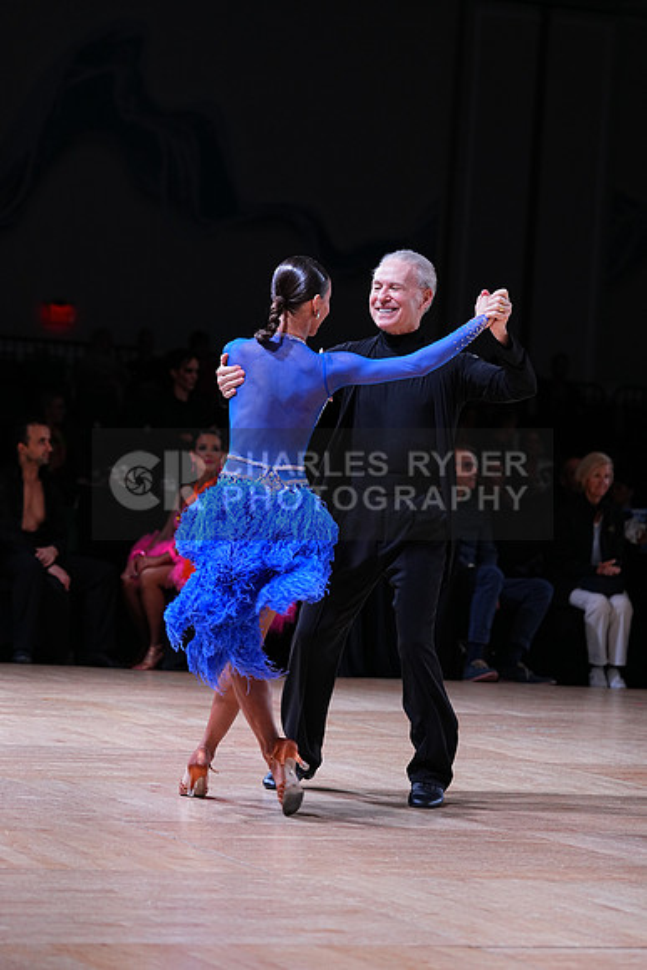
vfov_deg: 17.1
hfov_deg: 11.4
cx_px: 324
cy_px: 485
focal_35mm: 120
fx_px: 3233
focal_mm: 120
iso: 1000
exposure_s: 1/400
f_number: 4
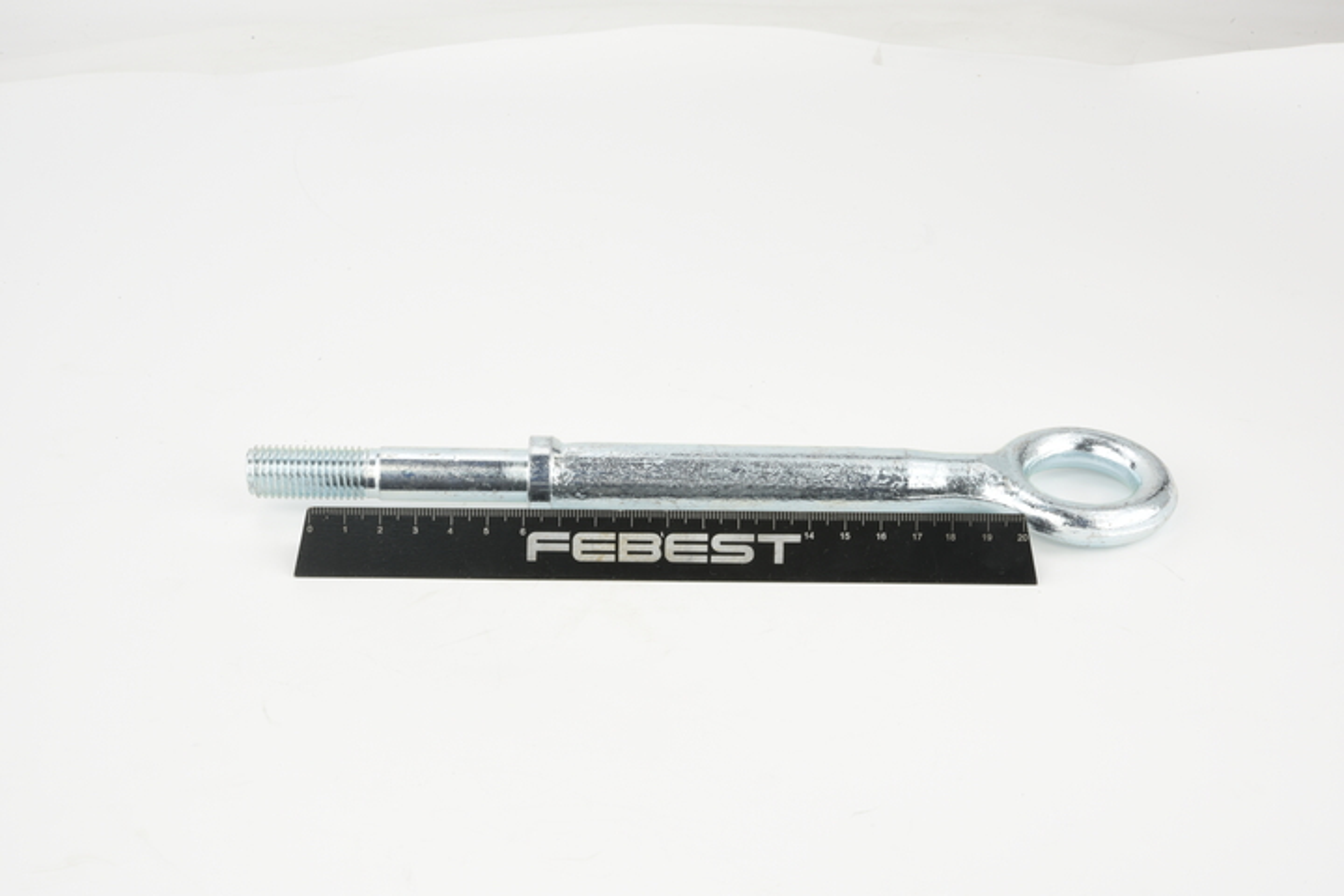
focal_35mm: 60
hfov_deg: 33.4
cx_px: 672
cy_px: 448
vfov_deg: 22.6
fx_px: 2240
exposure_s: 1/2.5
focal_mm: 60
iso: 100
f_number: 32
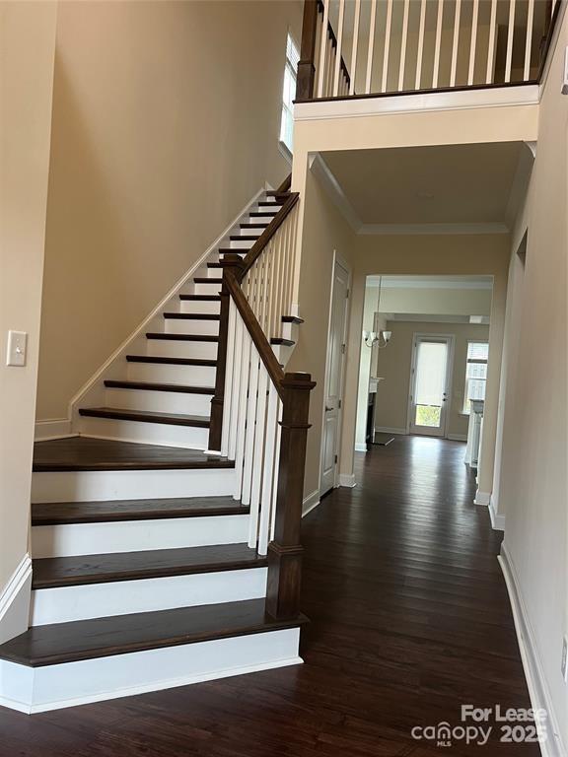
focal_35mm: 26
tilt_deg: -0.6
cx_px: 284
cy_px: 378
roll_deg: -4.9
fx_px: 569
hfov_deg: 53.1
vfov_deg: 67.3
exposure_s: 1/60
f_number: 1.5
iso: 125
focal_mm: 5.7
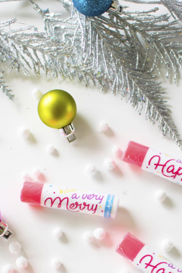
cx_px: 138
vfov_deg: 22.3
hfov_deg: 15.2
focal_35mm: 90
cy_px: 231
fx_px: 681
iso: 200
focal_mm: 35
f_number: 2.8
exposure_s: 1/100
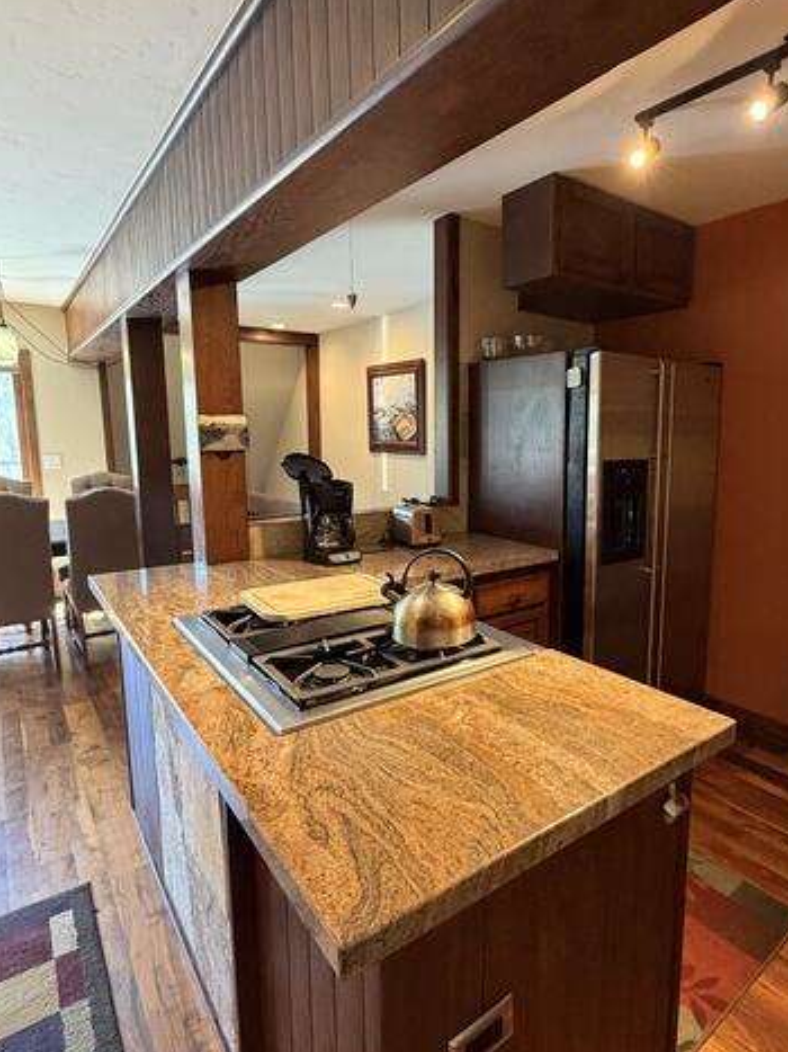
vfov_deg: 81.8
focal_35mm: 20
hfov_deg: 65.2
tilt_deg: -8.1
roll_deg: -0.3
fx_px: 607
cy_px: 524
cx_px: 480
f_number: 2.2
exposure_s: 1/60
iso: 500
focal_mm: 2.22
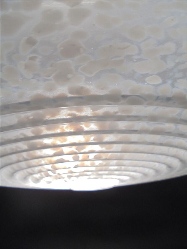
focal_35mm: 26
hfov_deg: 53.1
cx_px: 94
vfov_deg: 67.3
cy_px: 124
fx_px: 187
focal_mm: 4.6
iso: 100
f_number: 3.5
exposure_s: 1/30
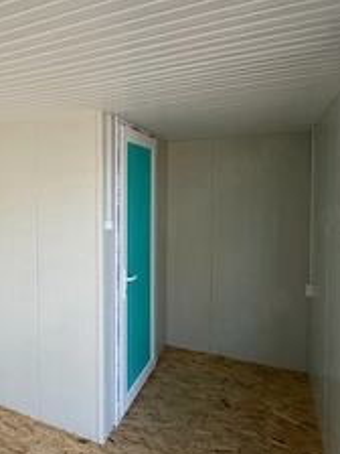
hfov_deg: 53.5
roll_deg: -0.9
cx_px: 107
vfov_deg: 69.2
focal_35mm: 25
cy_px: 205
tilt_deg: +0.1
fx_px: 327
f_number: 2.2
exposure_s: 1/121
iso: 64
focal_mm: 2.22
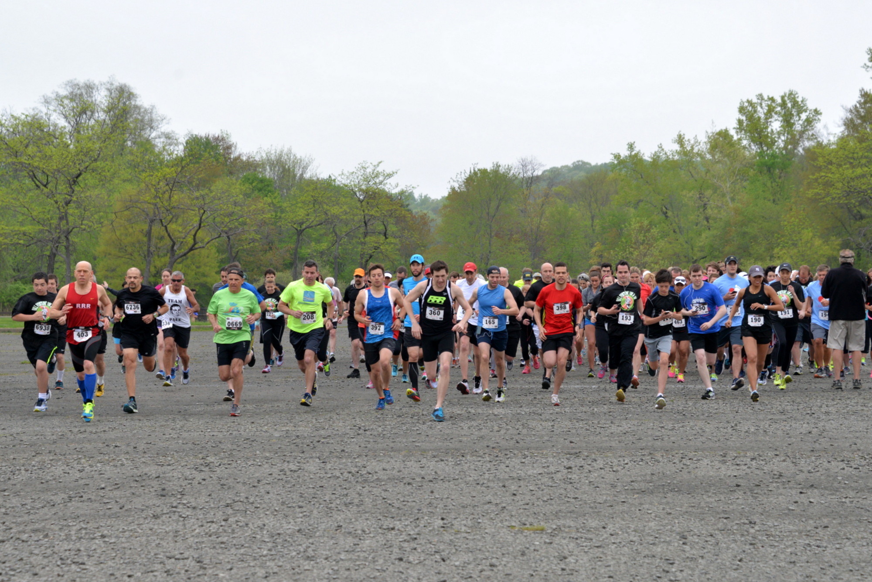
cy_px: 291
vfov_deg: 16.1
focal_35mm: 85
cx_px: 436
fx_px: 2059
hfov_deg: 23.9
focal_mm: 85
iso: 800
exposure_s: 1/400
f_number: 7.1
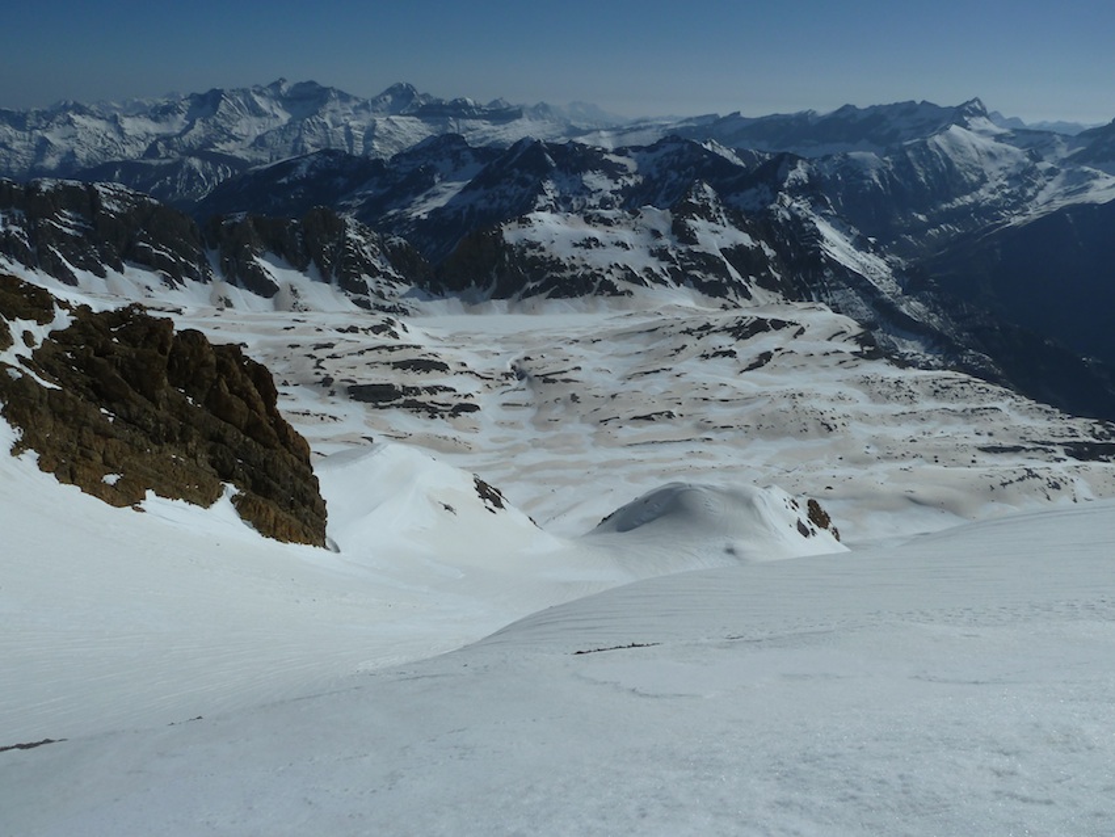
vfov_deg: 54.9
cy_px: 418
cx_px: 558
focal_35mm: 25
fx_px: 805
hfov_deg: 69.4
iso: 80
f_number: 6.3
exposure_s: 1/1300
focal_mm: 4.1
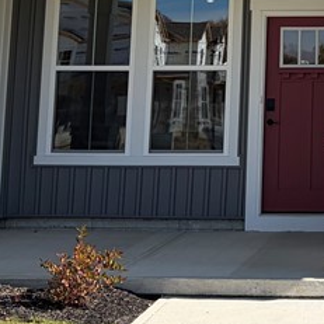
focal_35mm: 102
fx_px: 1080
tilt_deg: +10.1
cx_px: 379
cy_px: -81
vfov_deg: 16.3
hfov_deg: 16.4
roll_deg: -0.3
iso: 64
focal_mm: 5.96
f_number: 1.6
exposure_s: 1/3279
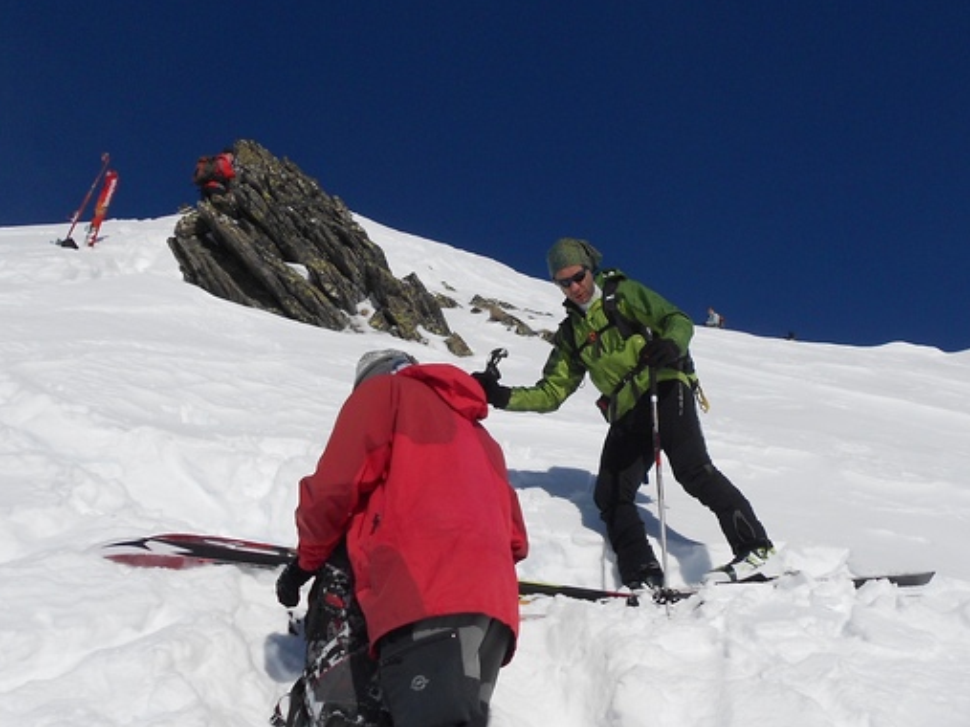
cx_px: 668
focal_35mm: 41
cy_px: 360
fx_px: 1149
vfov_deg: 35.1
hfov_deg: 44.9
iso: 80
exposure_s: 1/640
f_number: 8
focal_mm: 4.6
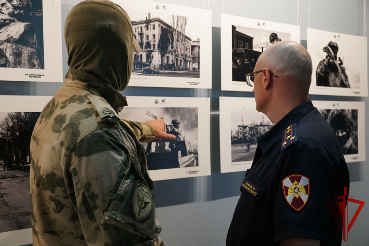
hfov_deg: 43.6
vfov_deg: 29.9
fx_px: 461
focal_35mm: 45
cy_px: 123
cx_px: 184
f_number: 4.5
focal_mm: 30
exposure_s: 1/160
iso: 2500
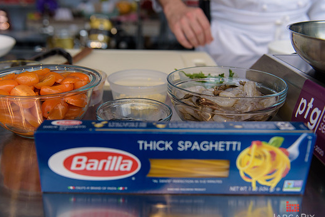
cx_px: 149
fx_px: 343
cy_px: 113
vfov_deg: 35.0
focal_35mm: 38
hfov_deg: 50.6
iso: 250
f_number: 3.2
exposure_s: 1/2500
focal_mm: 34
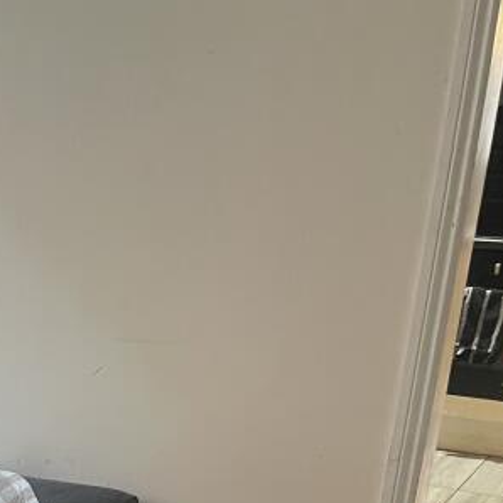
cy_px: 527
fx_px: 1299
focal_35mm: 79
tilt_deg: -20.9
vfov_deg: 21.0
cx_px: -309
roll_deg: +1.5
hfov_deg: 18.6
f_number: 1.6
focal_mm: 4.2
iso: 200
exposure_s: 1/50
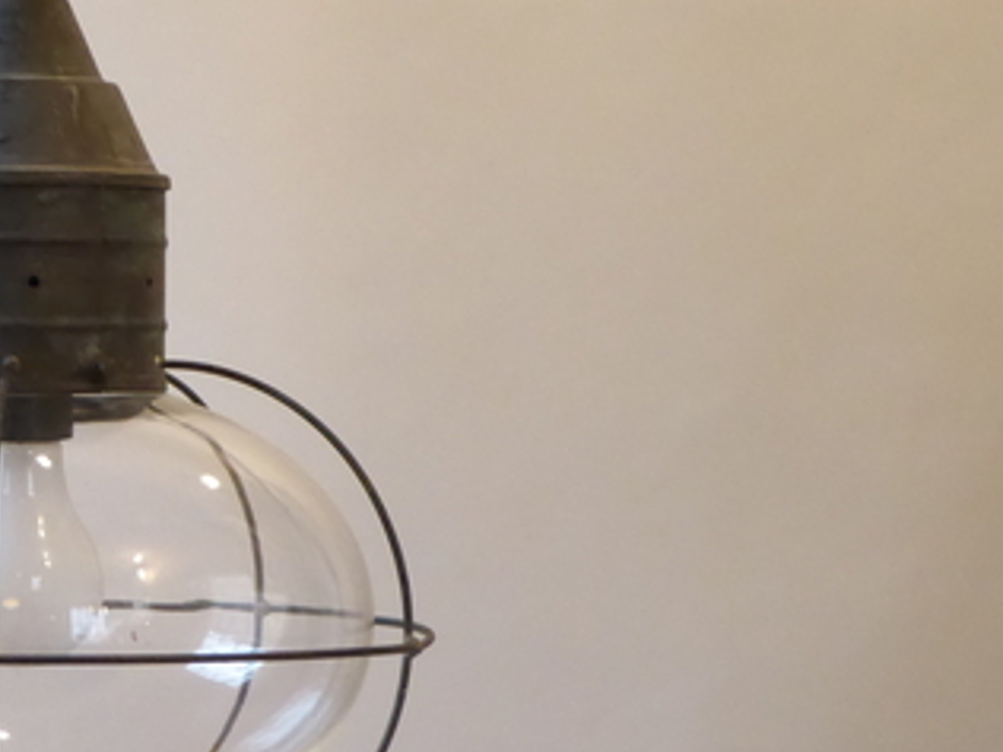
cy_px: 470
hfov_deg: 11.3
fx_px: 5013
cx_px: 76
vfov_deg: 8.6
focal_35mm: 173
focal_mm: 15
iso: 800
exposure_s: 1/40
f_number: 4.8
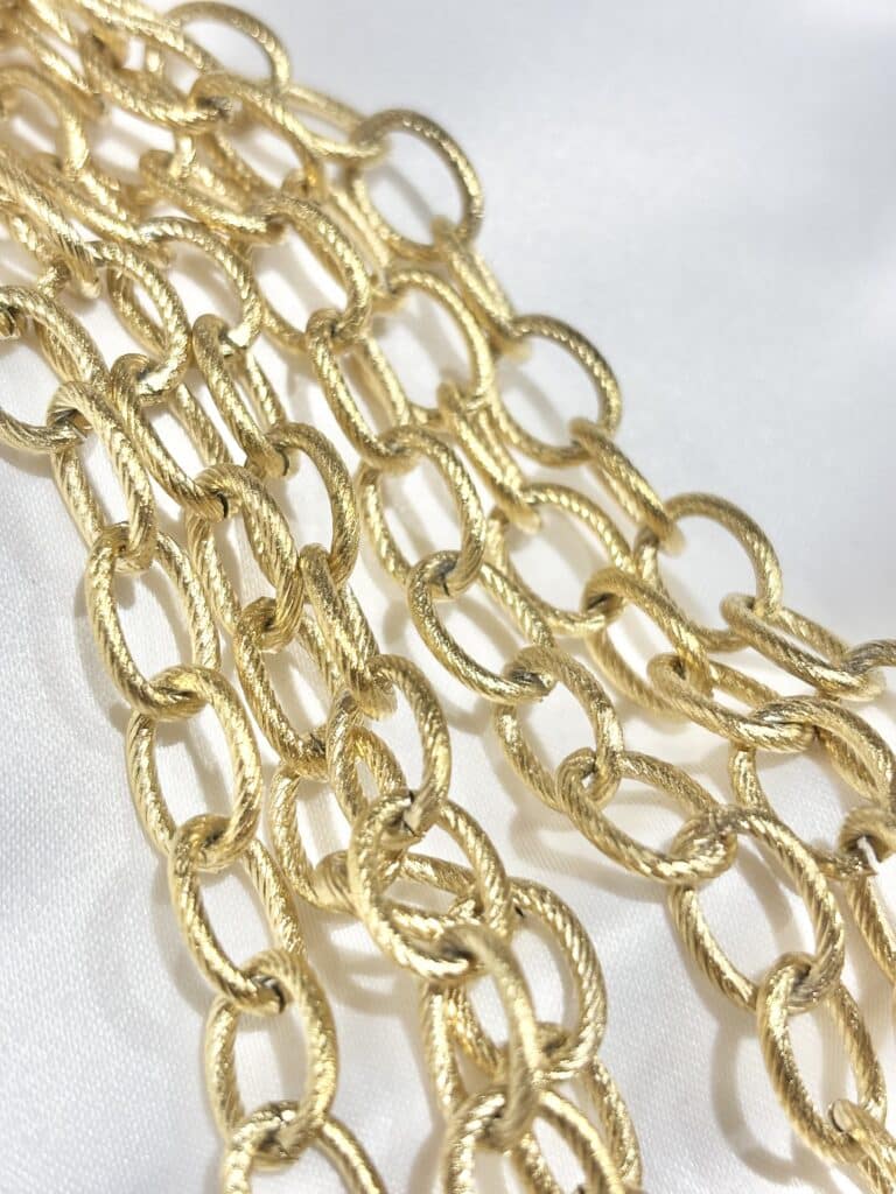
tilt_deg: -37.5
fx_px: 1795
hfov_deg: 28.0
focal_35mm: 52
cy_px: 597
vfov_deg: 36.8
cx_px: 448
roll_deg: +7.1
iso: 32
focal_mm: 5.96
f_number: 1.6
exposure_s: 1/250
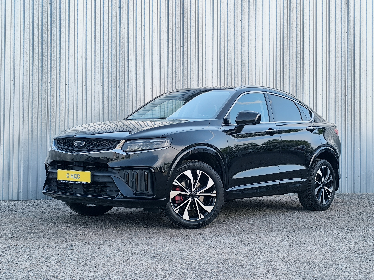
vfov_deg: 26.1
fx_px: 605
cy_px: 140
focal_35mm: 56
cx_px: 187
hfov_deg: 34.3
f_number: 1.65
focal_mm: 6.14
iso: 50
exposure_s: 1/314
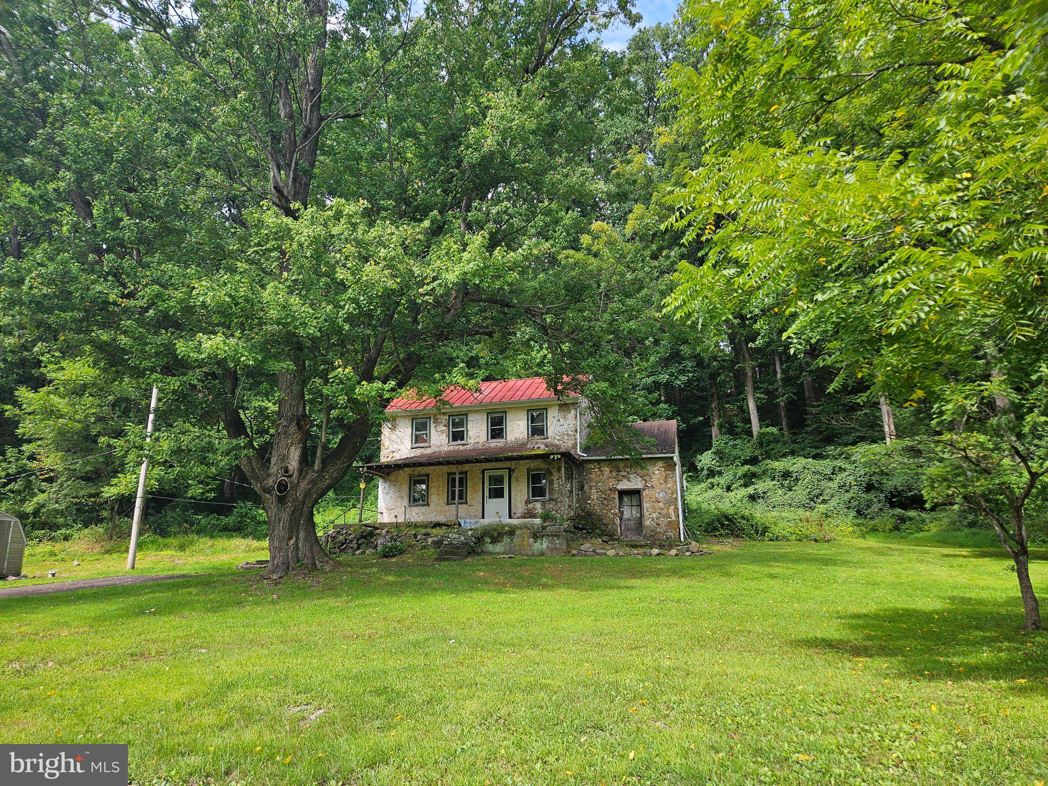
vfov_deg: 58.9
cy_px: 393
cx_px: 524
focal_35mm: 23
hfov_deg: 73.9
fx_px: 696
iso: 25
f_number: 1.8
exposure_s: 1/585
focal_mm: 5.4
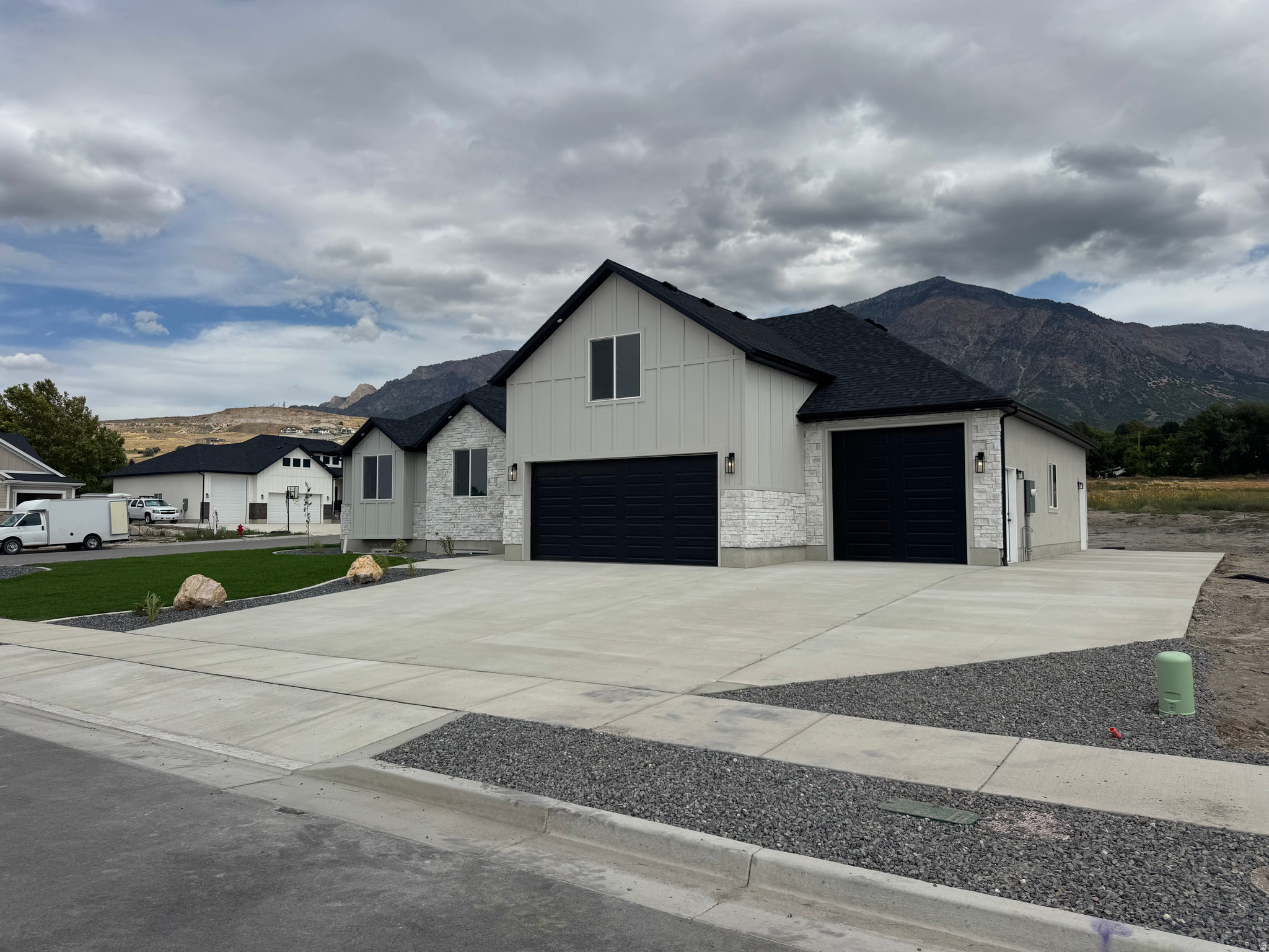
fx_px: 880
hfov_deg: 71.6
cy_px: 476
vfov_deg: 56.8
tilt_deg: +3.3
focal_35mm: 24
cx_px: 634
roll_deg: -0.1
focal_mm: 6.76
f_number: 1.78
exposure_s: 1/9009
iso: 80
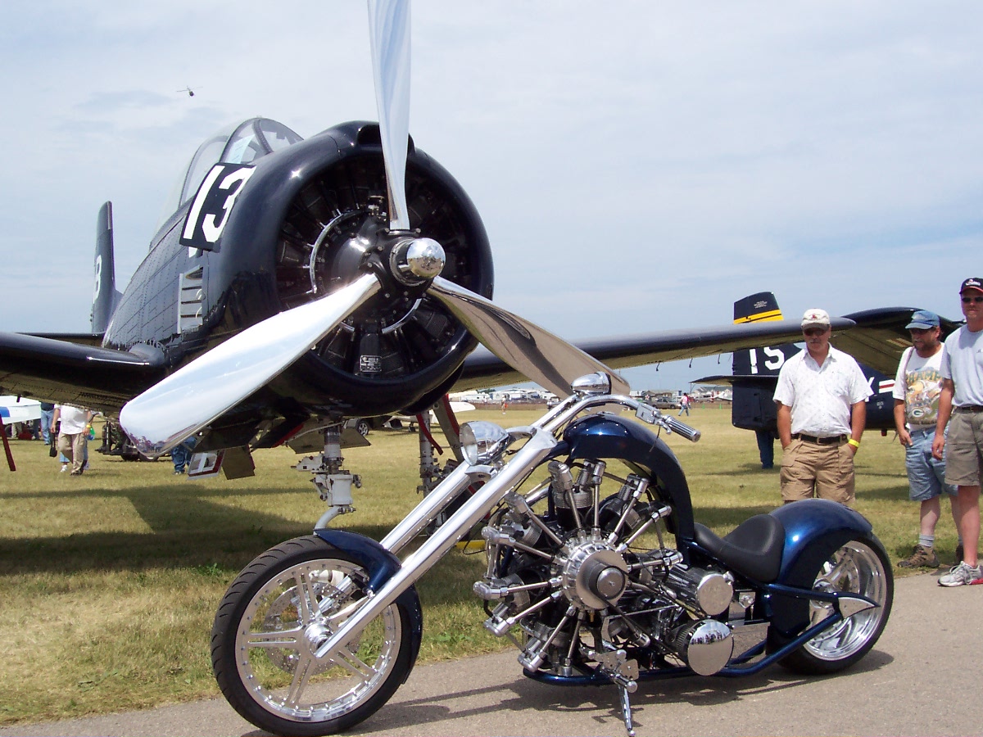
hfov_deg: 50.1
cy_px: 368
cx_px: 492
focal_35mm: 37
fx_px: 1051
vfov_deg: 38.7
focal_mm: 5.6
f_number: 5.6
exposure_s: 1/750
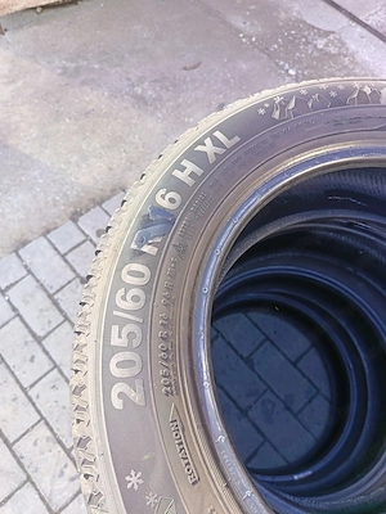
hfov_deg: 56.8
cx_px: 193
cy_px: 257
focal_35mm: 24
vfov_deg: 71.6
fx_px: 357
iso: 511
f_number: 1.75
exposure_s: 1/100
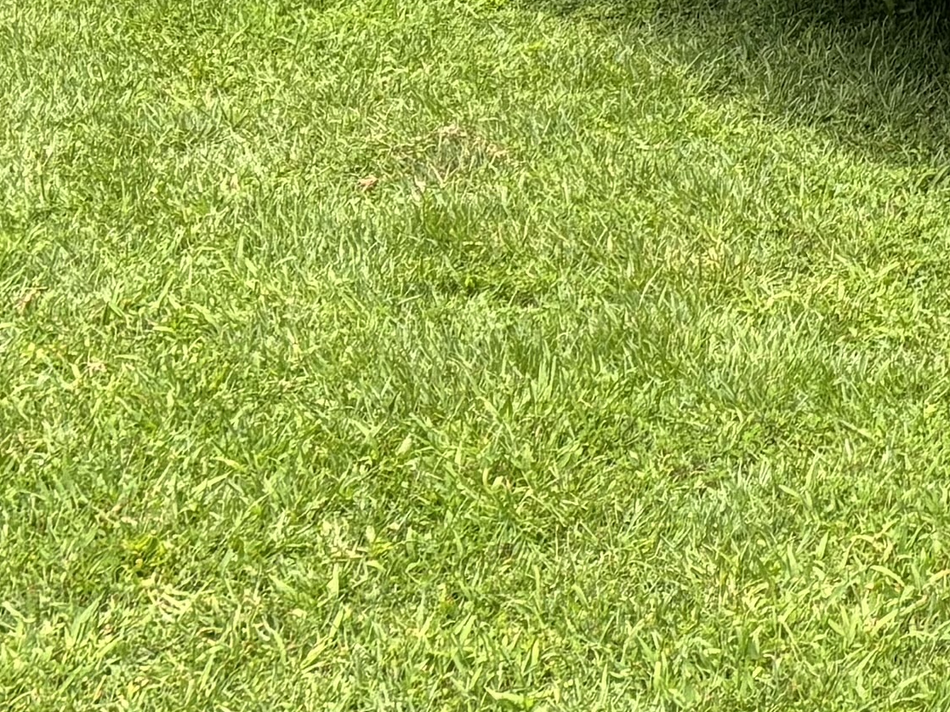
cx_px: 1393
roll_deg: +1.1
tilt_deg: -8.7
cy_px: -633
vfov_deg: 10.4
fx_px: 3649
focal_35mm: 133
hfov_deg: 14.0
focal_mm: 5.96
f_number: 1.6
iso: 50
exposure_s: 1/634
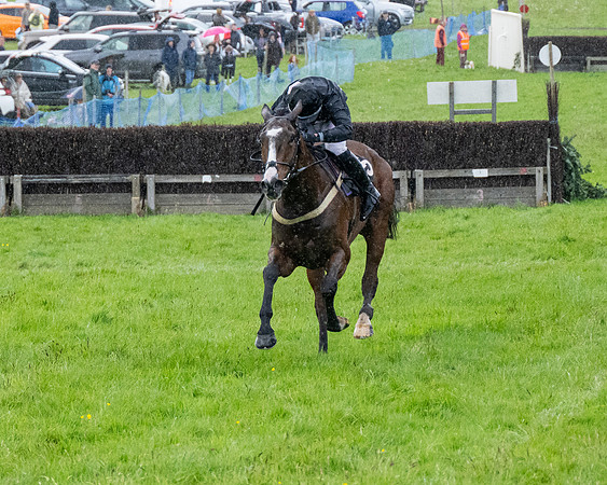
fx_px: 4840
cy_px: 268
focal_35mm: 270
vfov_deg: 5.7
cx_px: 299
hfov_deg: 7.2
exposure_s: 1/1000
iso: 2000
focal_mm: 98
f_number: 4
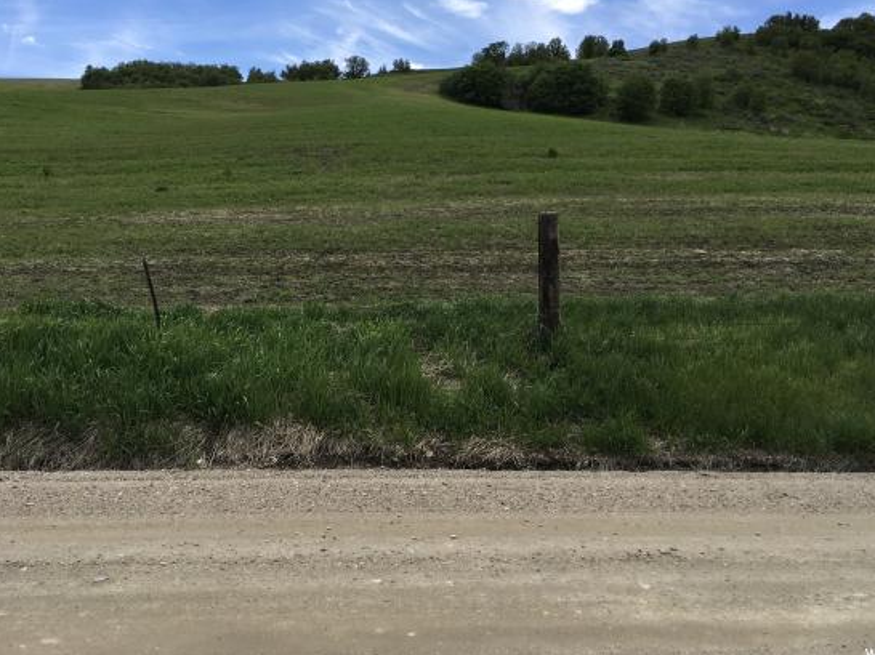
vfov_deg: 41.6
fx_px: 859
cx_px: 404
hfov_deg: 53.9
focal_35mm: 34
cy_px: 275
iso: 25
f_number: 2.2
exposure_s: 1/1183
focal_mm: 4.15
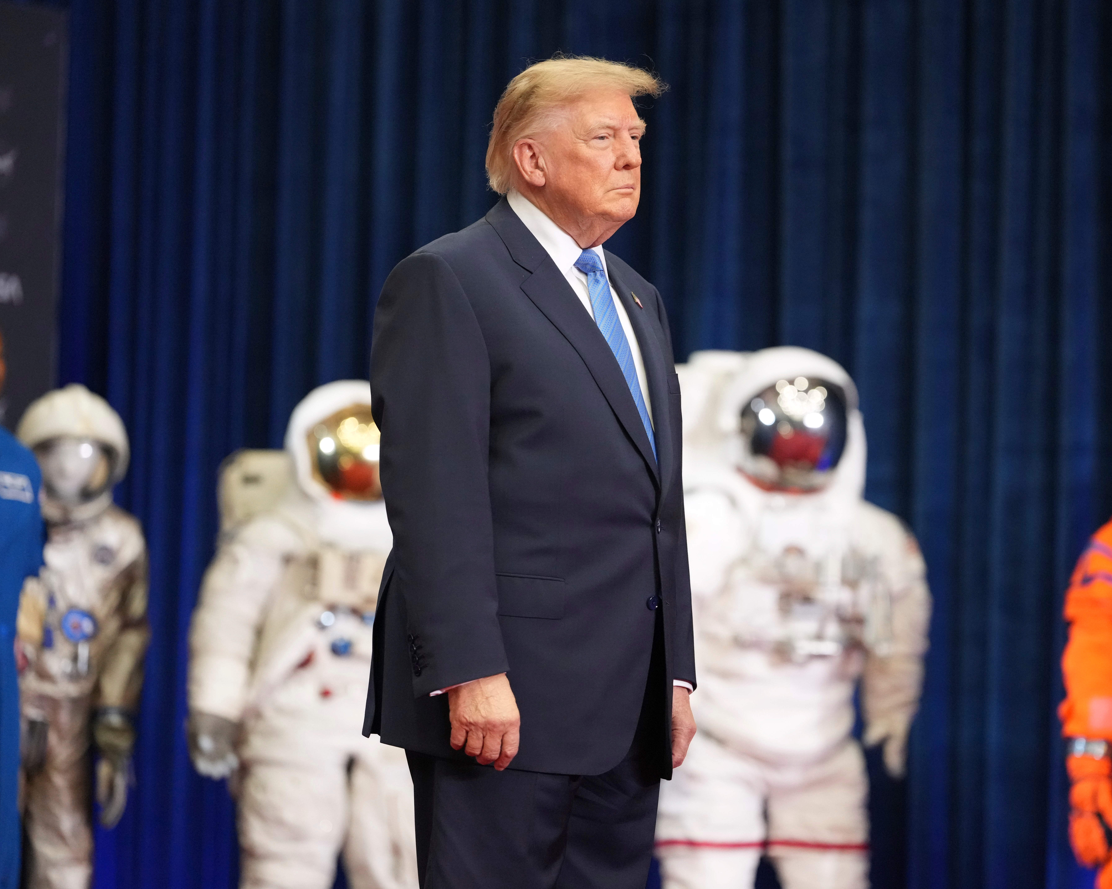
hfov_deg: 11.9
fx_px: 5331
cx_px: 651
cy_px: 444
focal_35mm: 162
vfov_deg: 9.5
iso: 5000
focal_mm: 143
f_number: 2.8
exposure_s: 1/500
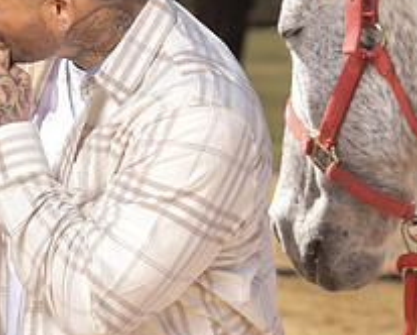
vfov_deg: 6.5
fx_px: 2952
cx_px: -32
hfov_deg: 8.0
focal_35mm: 239
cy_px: 110
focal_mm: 91
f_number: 5.6
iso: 50
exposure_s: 1/250
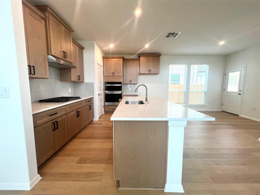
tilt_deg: -6.6
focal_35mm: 13
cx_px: 130
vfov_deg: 89.9
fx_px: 98
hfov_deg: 106.2
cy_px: 98
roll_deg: -0.1
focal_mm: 1.57
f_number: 1.8
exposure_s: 1/120
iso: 80
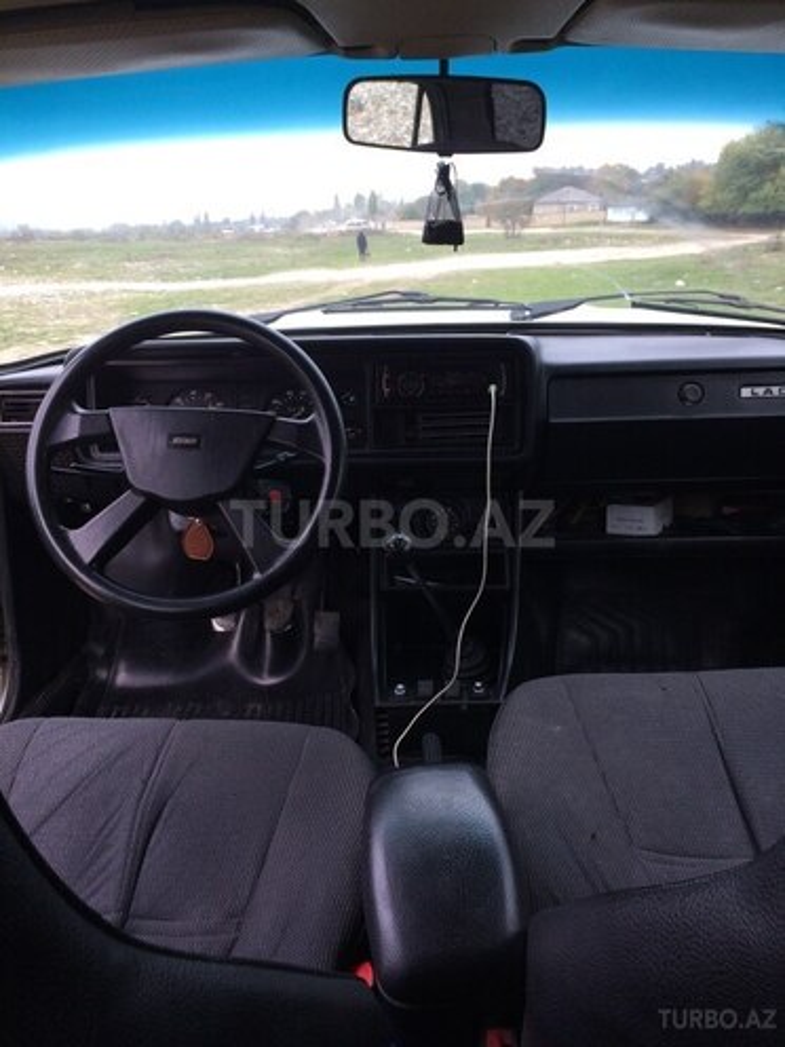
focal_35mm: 29
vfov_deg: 61.7
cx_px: 392
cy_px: 524
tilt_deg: -19.6
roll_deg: +3.0
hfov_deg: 48.2
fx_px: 877
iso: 64
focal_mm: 4.15
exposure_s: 1/100
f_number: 2.2
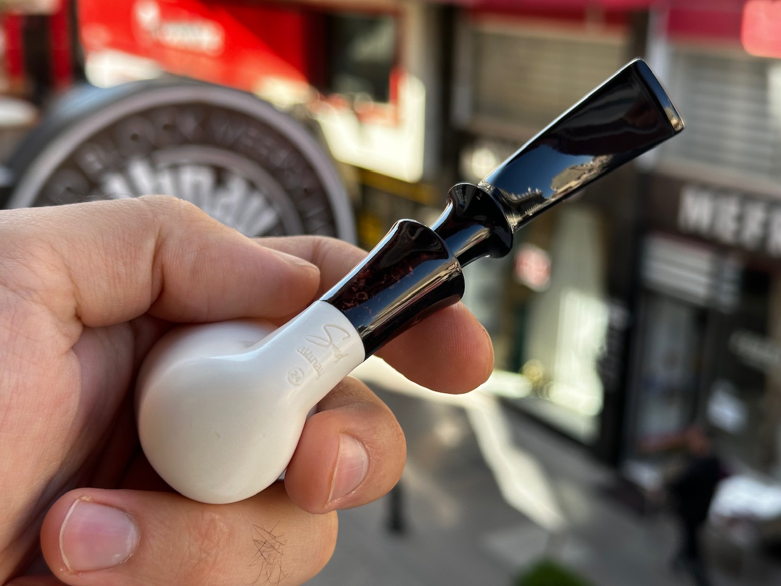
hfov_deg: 39.7
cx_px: 390
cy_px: 293
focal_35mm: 48
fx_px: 1083
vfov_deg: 30.3
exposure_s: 1/467
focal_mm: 6.86
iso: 64
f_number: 1.78
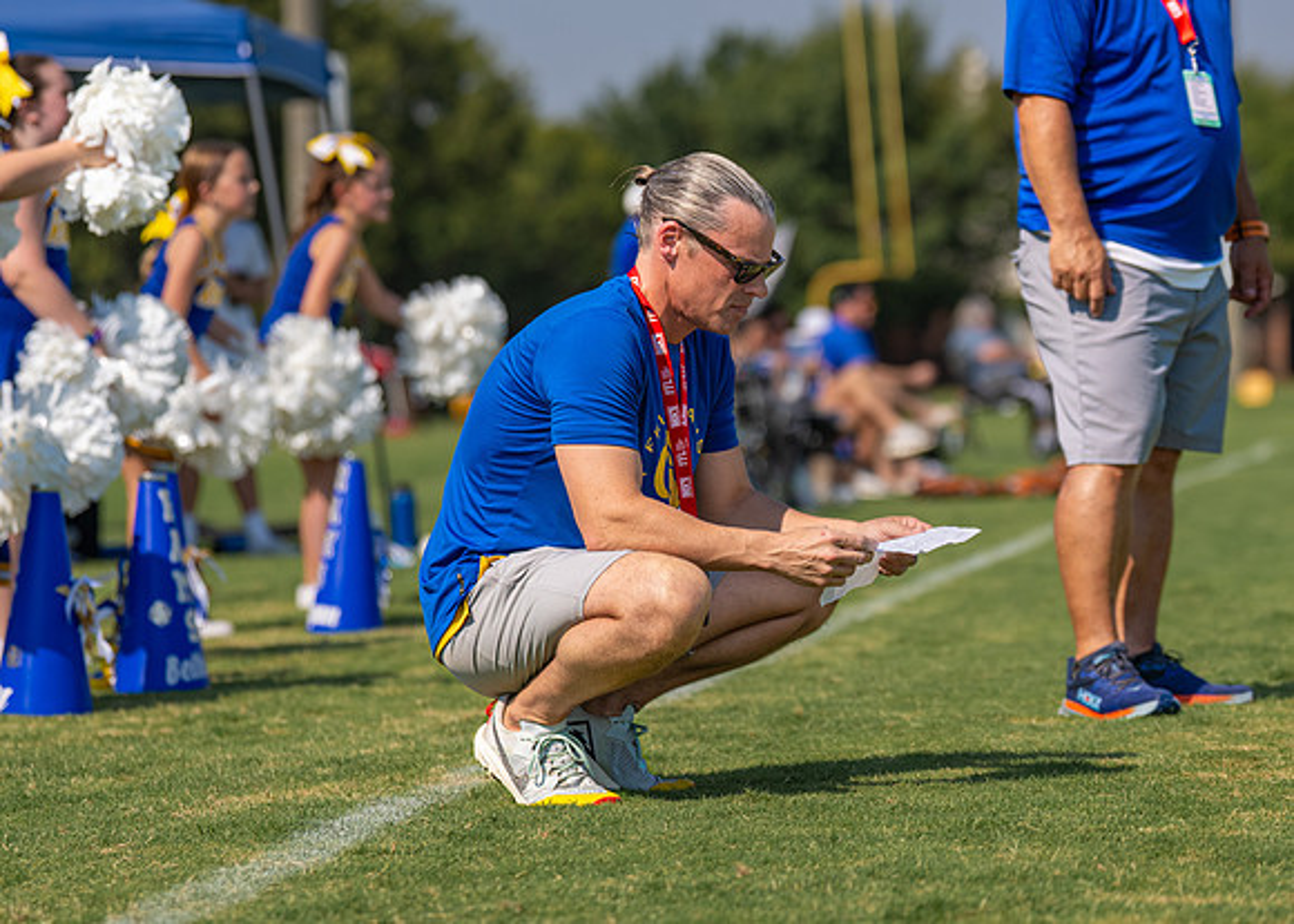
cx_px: 695
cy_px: 355
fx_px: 6175
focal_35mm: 168
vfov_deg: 8.6
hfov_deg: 12.0
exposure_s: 1/4000
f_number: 2.8
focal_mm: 107
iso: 160
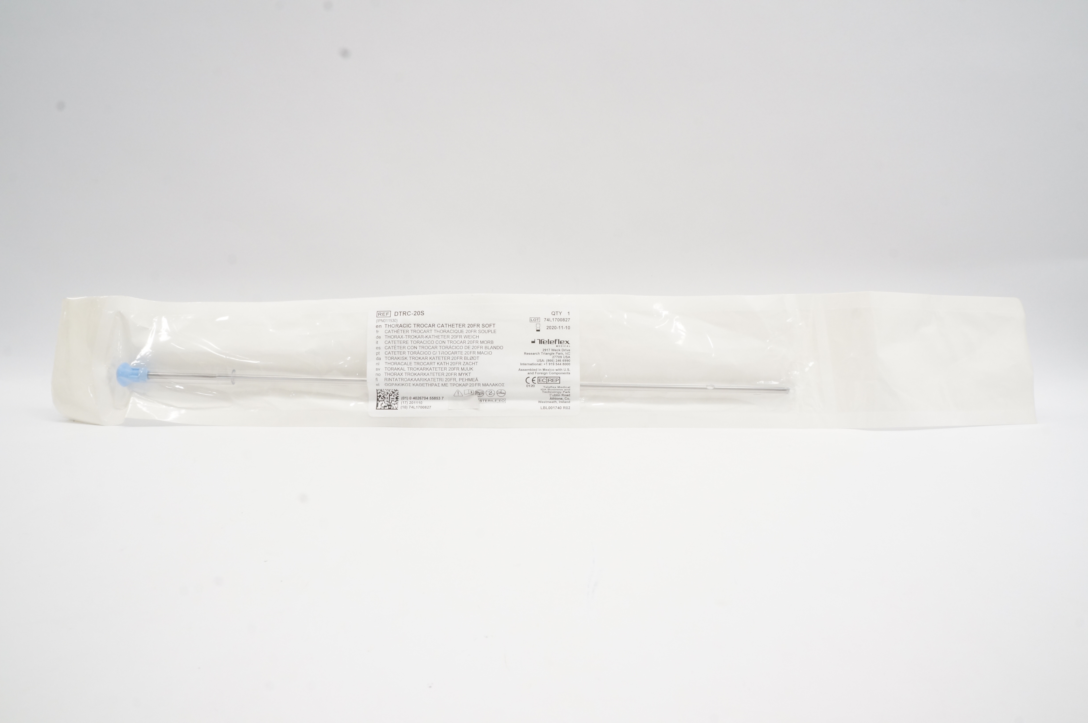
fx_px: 815
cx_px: 544
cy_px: 362
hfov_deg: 67.4
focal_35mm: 27
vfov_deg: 47.8
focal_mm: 18
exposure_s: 1/20
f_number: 16
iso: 800
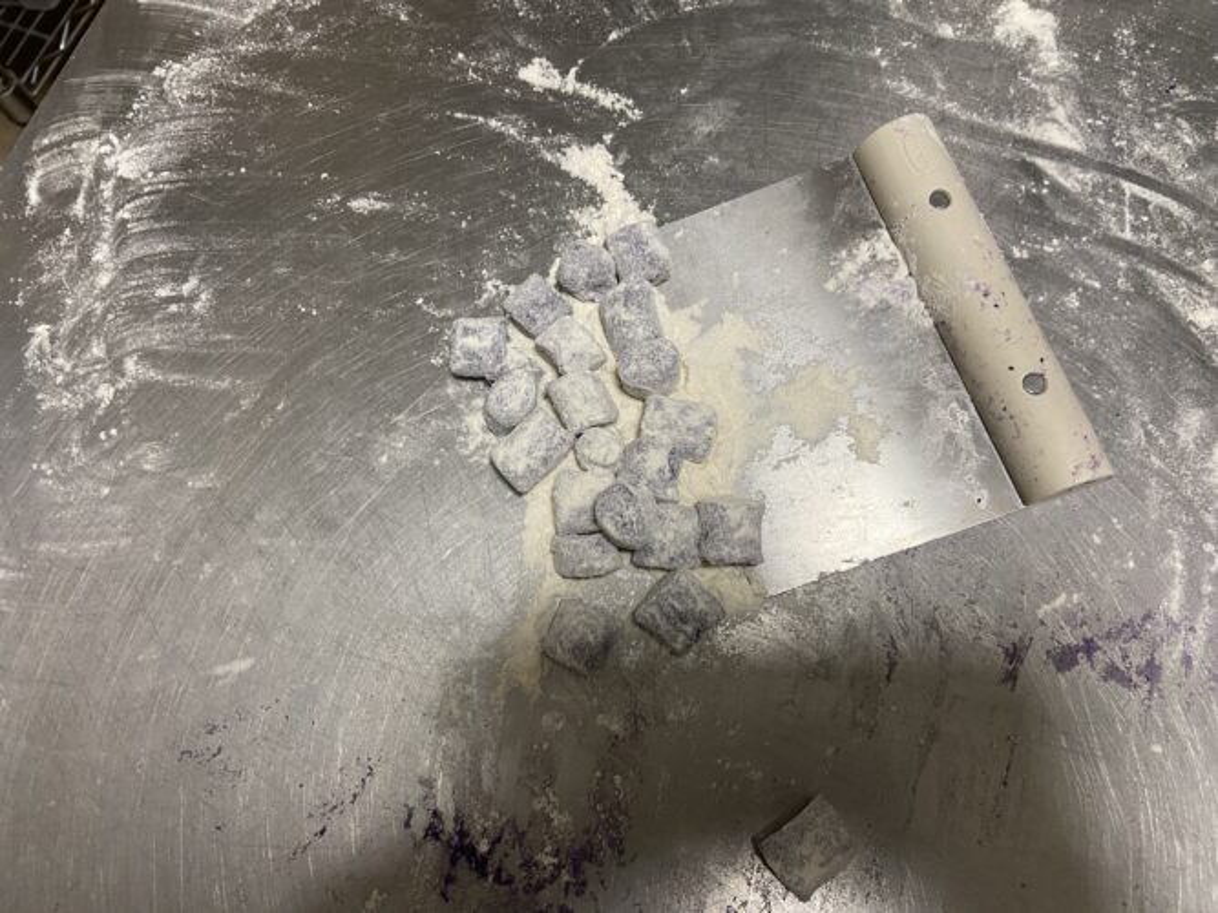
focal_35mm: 26
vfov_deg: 53.0
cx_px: 609
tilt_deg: -74.0
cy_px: 456
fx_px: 915
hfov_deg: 67.3
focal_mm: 4.25
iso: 160
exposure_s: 1/60
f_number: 1.8
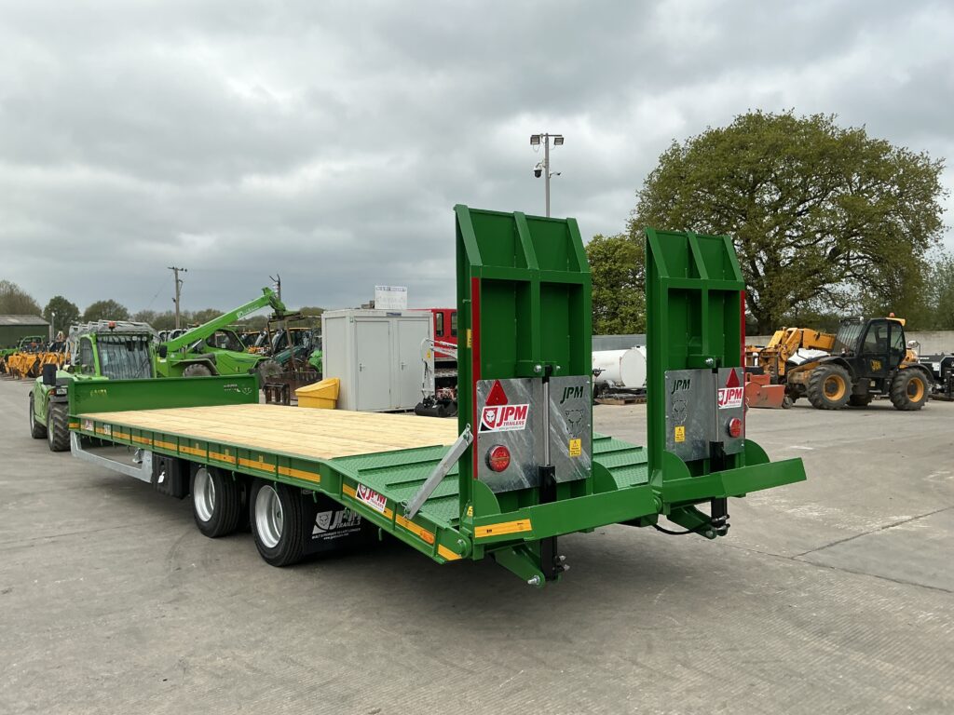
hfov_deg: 63.4
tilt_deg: +0.6
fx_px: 772
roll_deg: +1.8
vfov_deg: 49.7
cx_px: 477
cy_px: 358
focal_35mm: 28
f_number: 1.8
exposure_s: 1/1221
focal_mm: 3
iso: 25
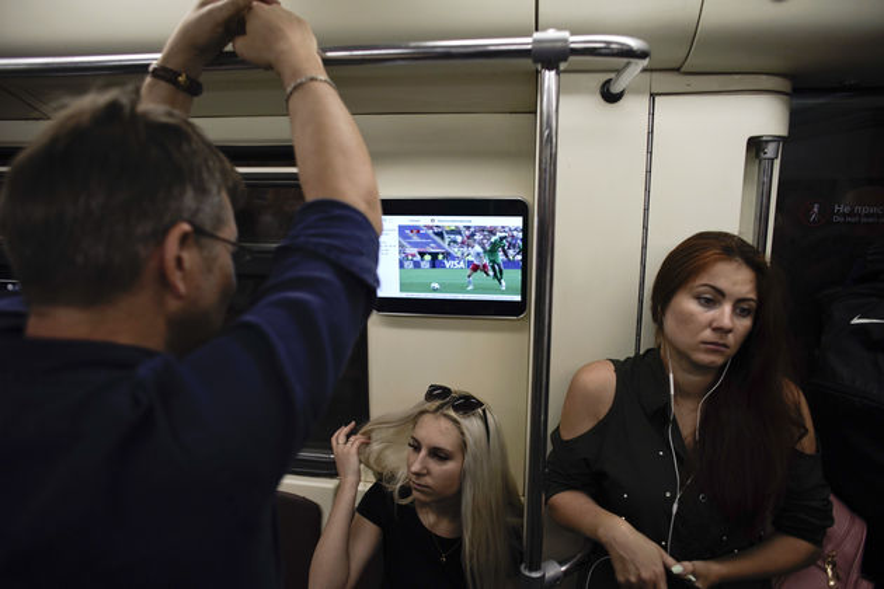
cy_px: 294
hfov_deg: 73.7
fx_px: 589
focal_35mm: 24
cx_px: 442
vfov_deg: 53.1
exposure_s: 1/1000
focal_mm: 24
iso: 800
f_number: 2.2
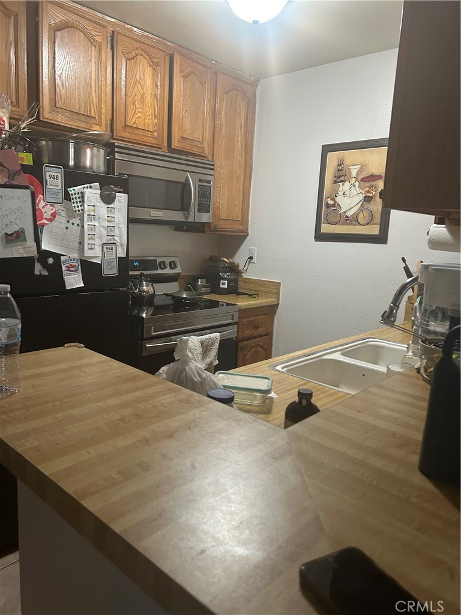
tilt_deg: -11.3
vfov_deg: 67.3
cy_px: 308
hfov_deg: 53.1
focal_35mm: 26
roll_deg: -3.8
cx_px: 230
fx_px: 462
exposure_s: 1/60
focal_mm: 5.7
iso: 250
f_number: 1.5
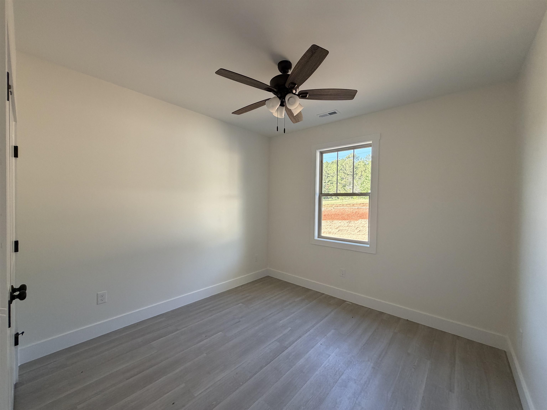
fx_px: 221
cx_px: 274
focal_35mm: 14
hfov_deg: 102.1
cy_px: 205
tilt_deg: -0.9
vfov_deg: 85.7
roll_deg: -0.6
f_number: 2.2
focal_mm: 2.22
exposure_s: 1/121
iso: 200
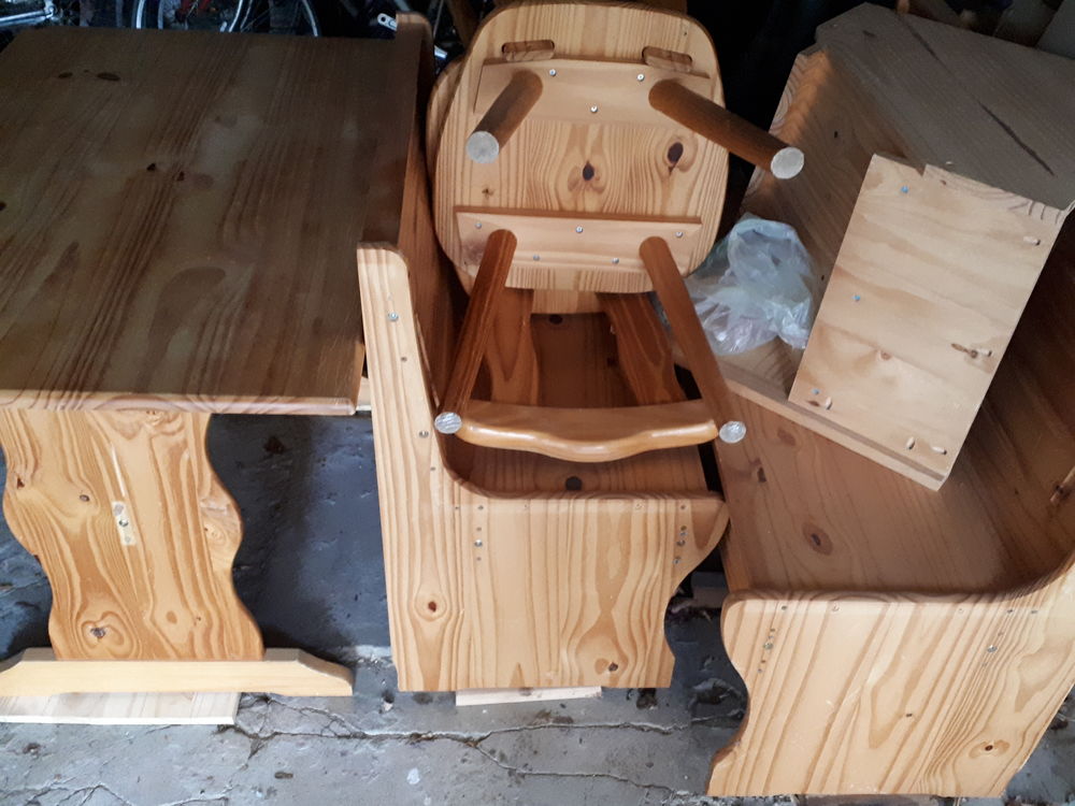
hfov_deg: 65.3
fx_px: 838
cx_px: 538
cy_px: 403
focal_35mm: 27
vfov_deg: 51.4
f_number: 1.9
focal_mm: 3.6
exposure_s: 1/17
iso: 500
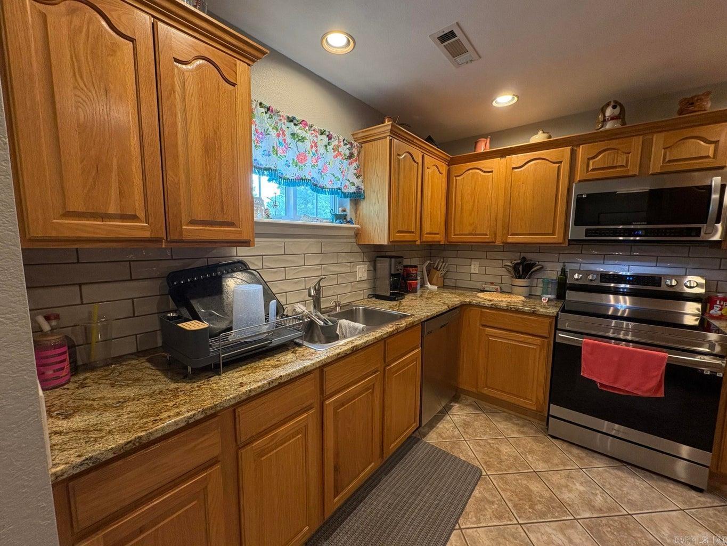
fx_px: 294
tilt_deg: -5.6
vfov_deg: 85.7
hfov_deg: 102.1
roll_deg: +0.3
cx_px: 364
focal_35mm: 14
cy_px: 273
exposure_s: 1/120
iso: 320
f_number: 2.2
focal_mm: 2.22
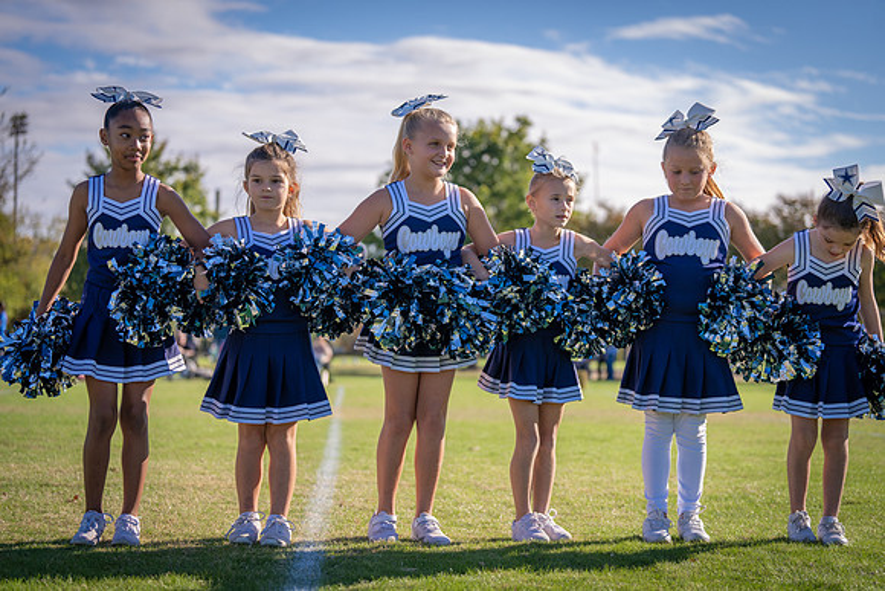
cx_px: 442
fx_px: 1721
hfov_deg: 28.8
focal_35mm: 70
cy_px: 296
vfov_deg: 19.5
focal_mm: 70
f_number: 2.8
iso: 100
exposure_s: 1/1250
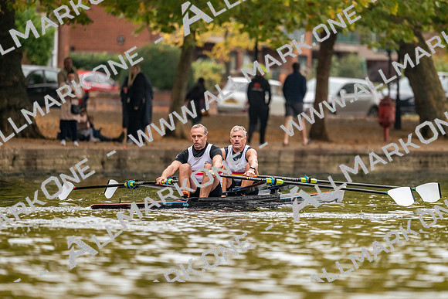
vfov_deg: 3.4
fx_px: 4979
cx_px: 224
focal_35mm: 400
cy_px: 150
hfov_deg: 5.2
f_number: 4.5
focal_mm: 400
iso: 2500
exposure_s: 1/2500
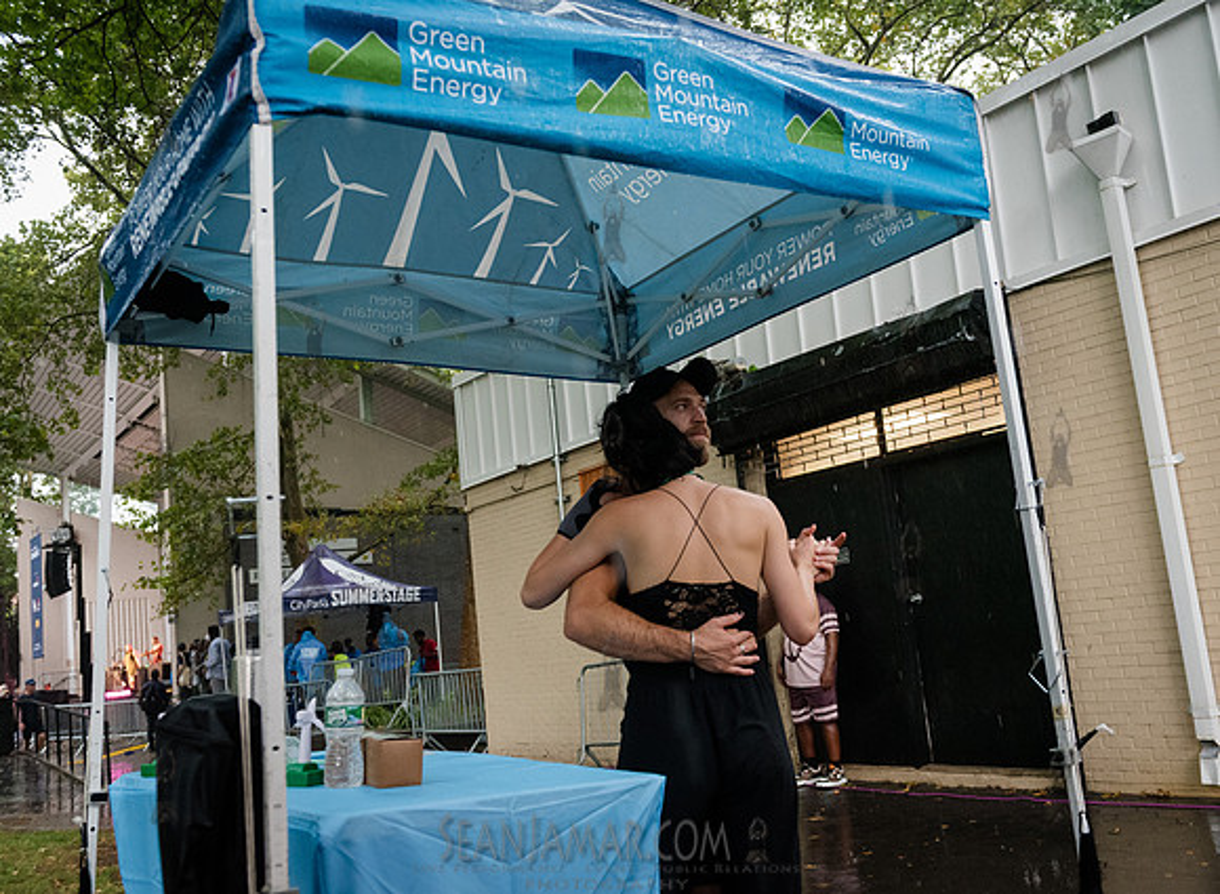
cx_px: 651
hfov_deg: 54.4
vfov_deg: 41.3
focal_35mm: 34
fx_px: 1185
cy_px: 459
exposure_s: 1/200
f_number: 3.5
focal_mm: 31
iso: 4000
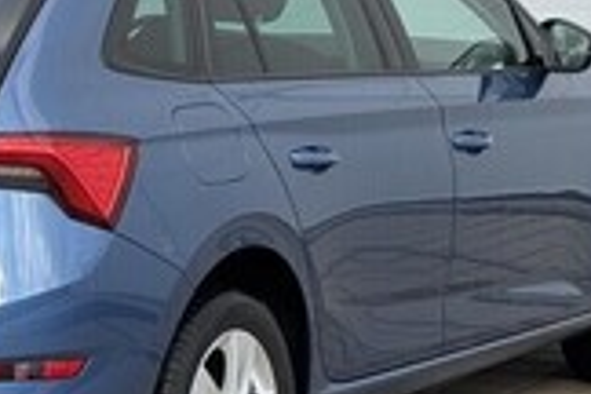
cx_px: 51
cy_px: 166
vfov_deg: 8.1
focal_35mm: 170
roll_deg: +0.1
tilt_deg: -5.1
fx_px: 2791
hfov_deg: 12.0
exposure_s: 1/1637
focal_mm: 6.76
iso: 64
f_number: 1.78
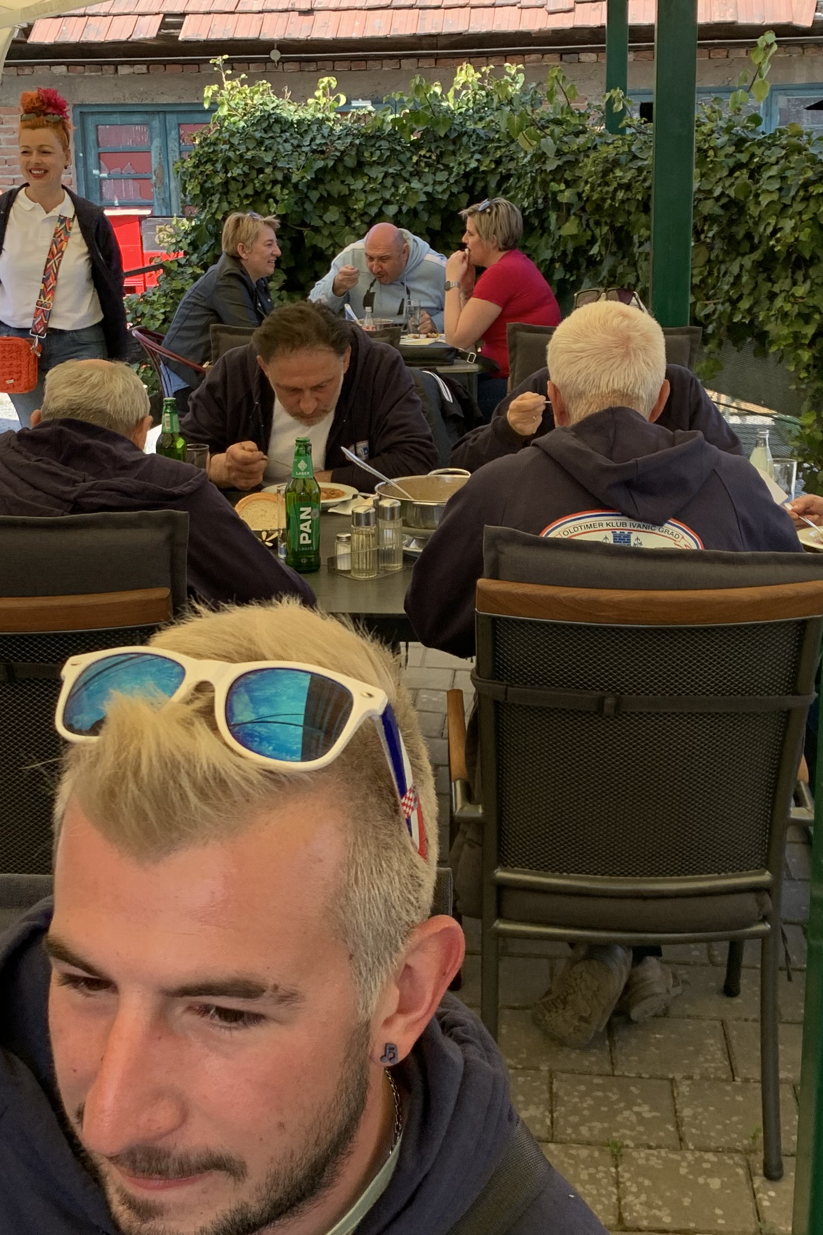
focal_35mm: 46
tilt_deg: -18.8
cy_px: 591
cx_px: 397
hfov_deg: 29.2
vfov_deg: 42.7
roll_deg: +1.3
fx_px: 1577
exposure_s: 1/683
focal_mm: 4.25
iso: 25
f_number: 1.8
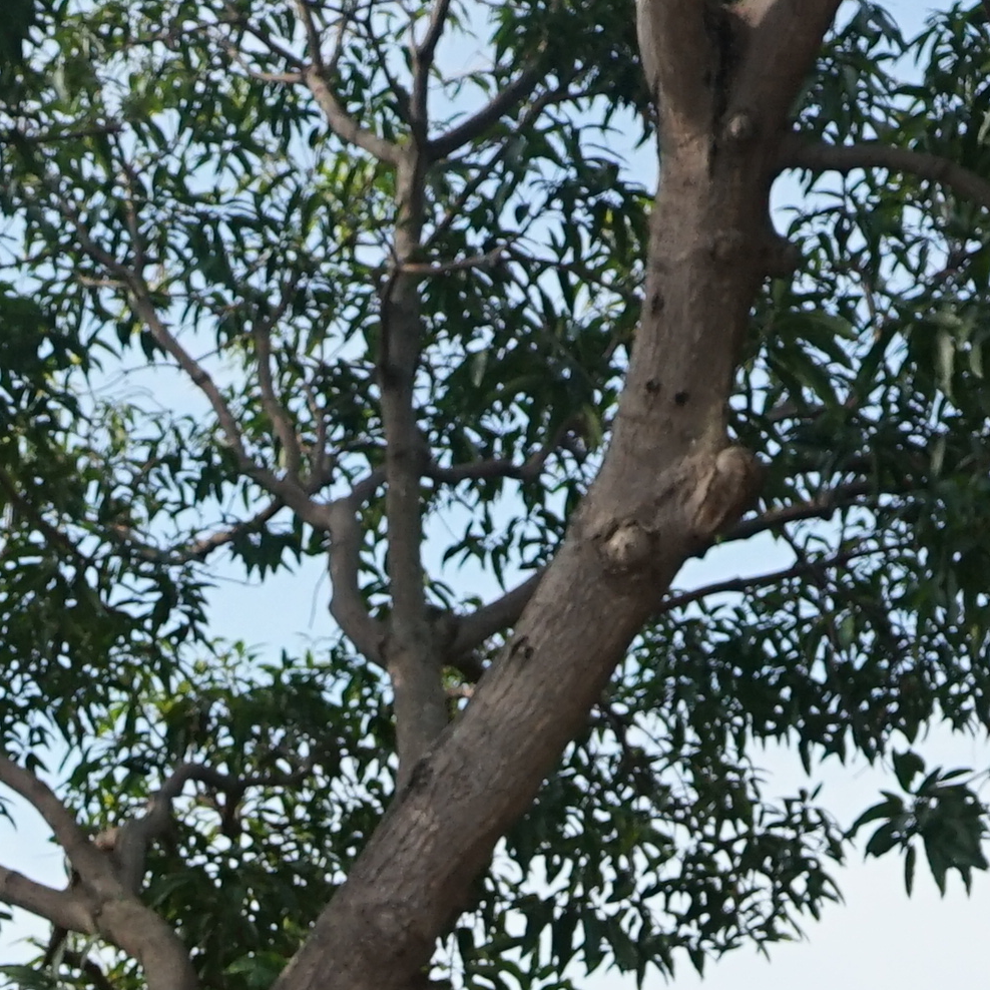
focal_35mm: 160
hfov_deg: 10.5
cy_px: 1906
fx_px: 5177
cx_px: -491
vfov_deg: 10.2
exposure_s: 1/3200
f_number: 4
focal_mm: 31
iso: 800
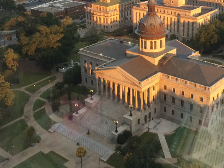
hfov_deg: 35.5
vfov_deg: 26.6
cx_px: 129
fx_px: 349
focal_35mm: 54
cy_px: 40
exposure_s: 1/30
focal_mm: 4.15
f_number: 2.2
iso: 160
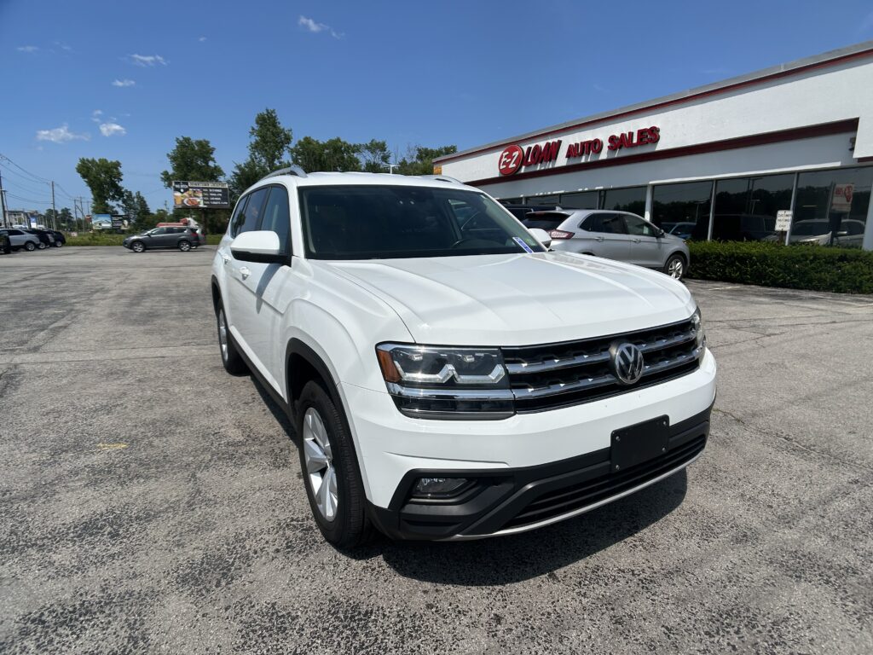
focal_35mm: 26
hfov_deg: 67.3
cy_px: 328
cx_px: 436
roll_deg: -0.8
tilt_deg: -9.7
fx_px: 656
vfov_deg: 53.1
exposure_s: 1/8000
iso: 50
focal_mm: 5.7
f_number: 1.5
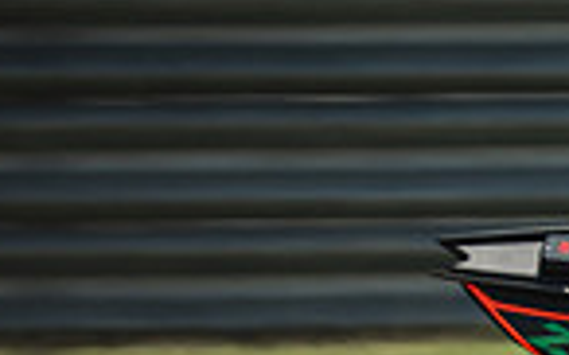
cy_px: 529
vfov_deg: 0.5
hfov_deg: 0.9
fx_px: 37777
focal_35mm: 2438
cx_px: 1072
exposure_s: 1/250
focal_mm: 400
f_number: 7.1
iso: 160
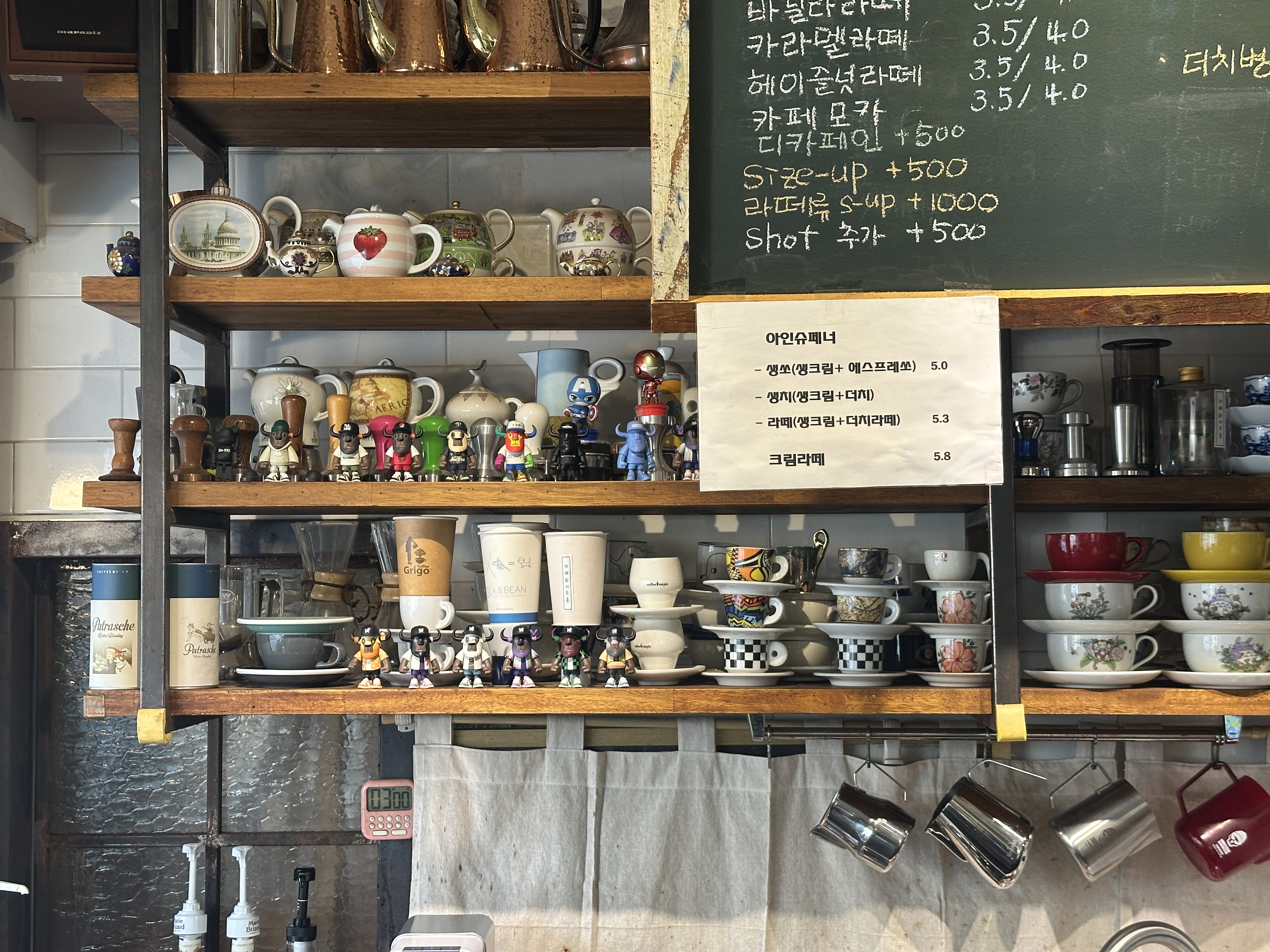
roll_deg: +0.2
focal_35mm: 48
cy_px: 476
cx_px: 635
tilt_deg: +2.6
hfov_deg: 39.7
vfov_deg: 30.3
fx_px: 1761
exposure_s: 1/60
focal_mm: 6.86
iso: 80
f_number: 1.78
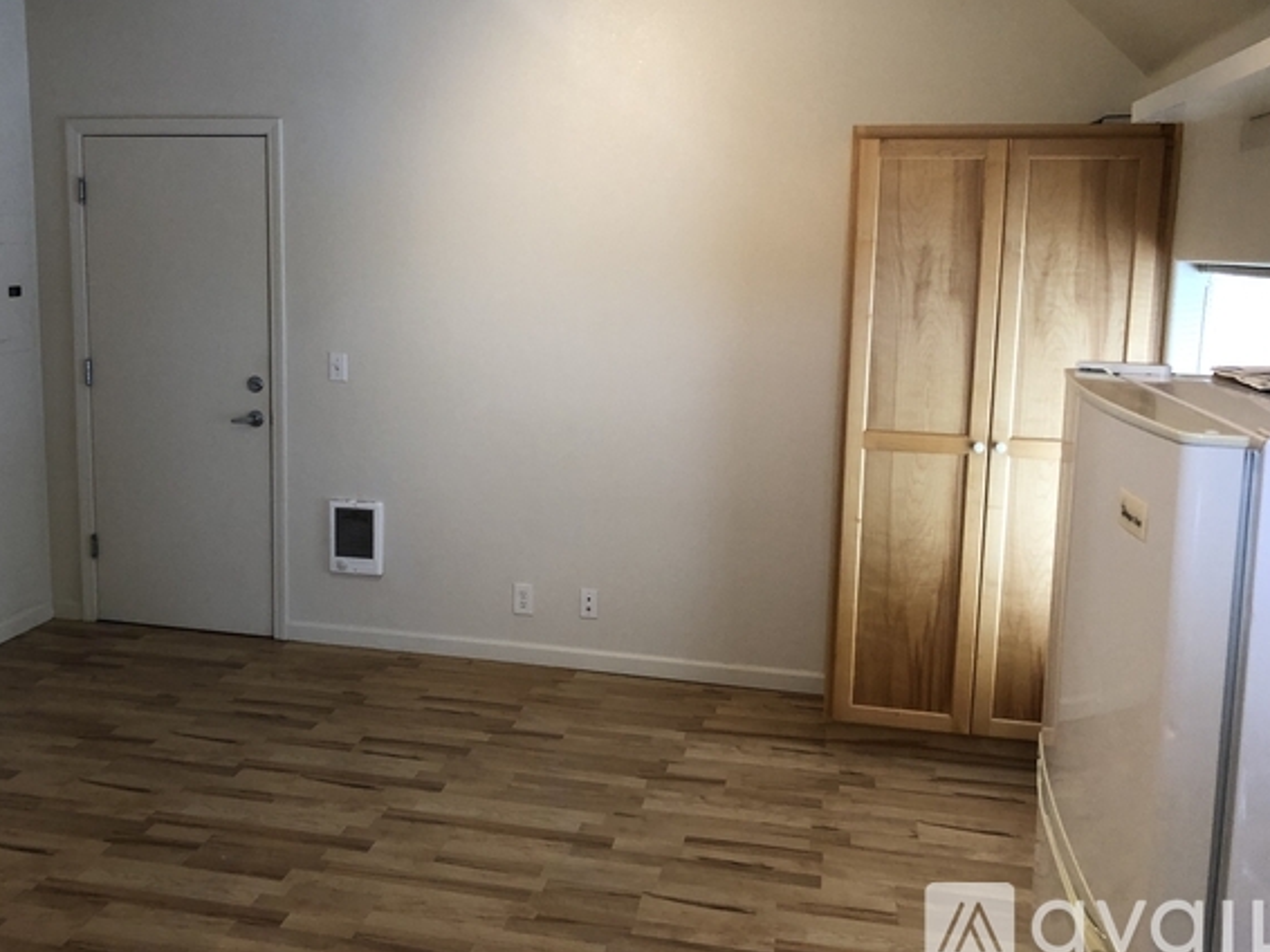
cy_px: 411
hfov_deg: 55.1
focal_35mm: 33
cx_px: 540
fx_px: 1210
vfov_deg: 42.8
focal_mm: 4
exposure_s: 1/17
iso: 40
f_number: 1.8
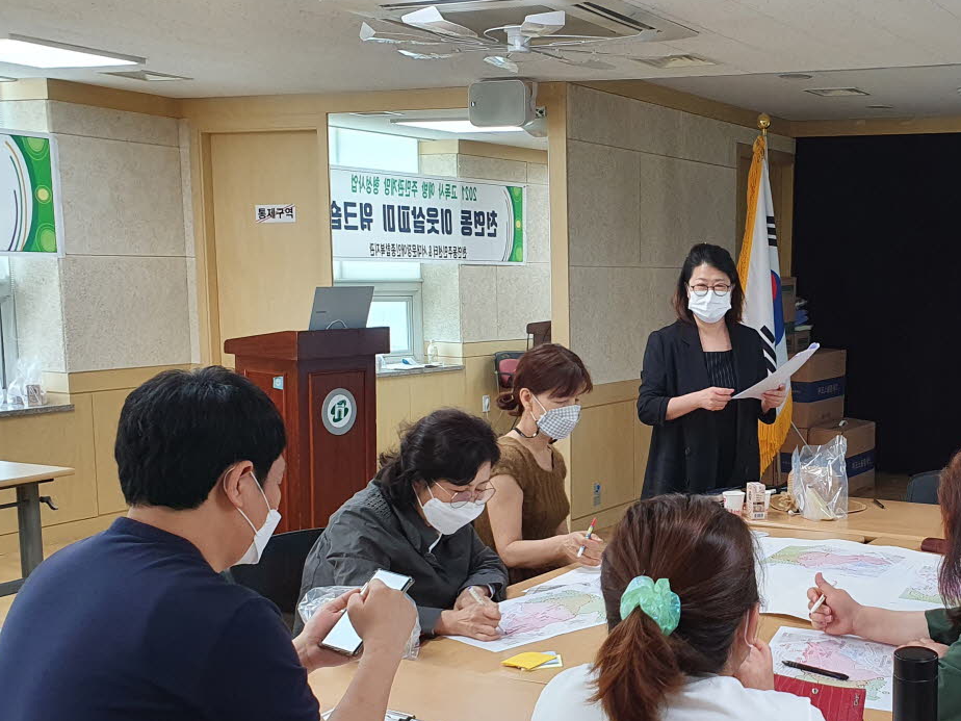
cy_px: 503
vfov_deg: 31.8
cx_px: 757
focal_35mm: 45
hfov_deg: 40.5
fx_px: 1249
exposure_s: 1/120
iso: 160
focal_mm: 4.32
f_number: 2.4
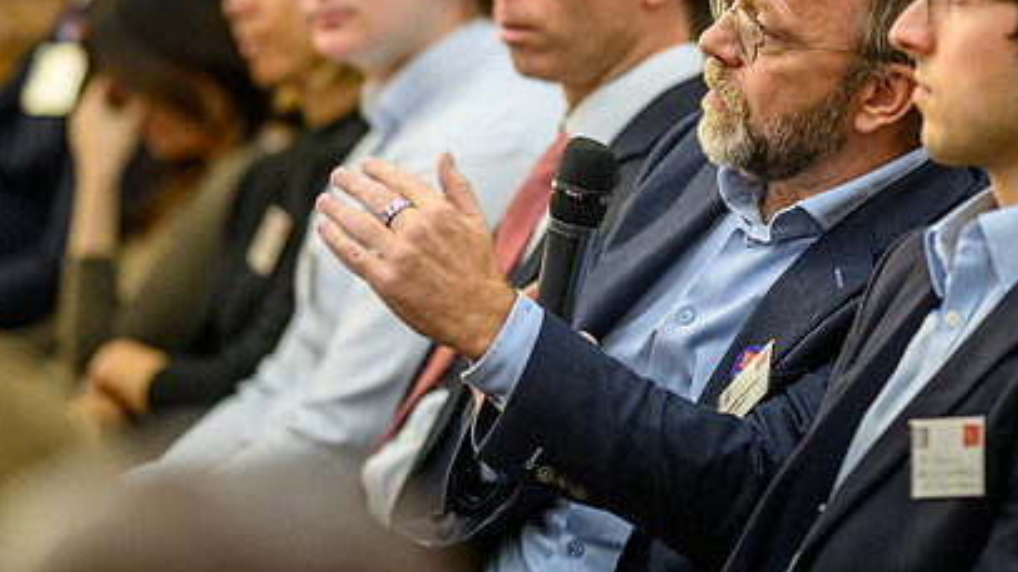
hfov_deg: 7.0
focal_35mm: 309
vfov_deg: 3.9
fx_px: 8338
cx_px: 592
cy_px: 156
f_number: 1.8
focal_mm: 135
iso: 900
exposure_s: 1/250
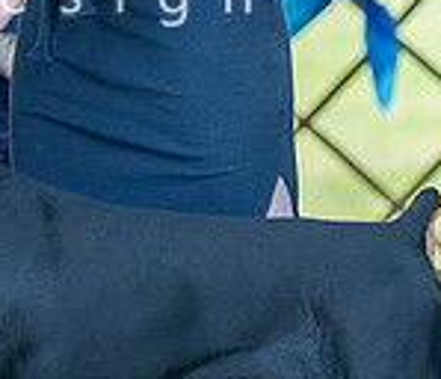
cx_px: -169
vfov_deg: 1.3
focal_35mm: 1239
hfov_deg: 1.5
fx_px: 16647
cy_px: 101
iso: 320
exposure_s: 1/500
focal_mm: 200
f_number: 3.2
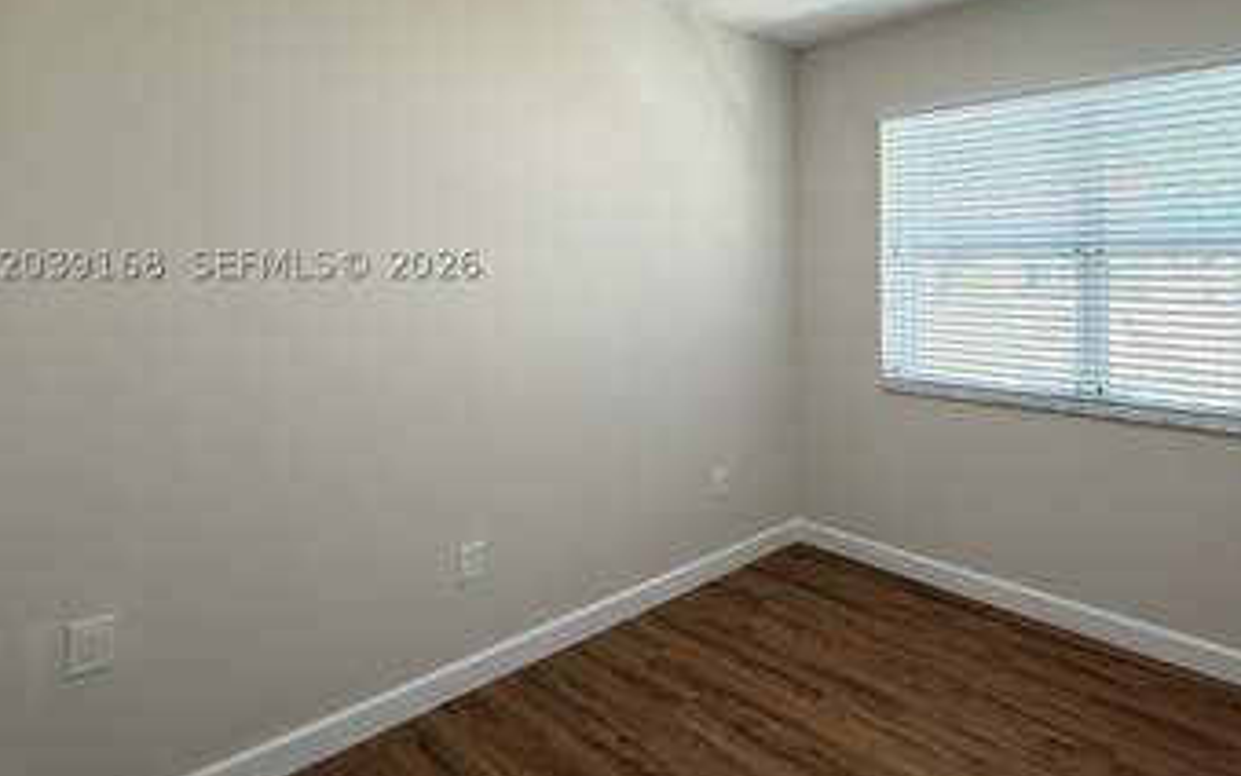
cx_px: 816
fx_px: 710
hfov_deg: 79.8
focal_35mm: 21
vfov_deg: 56.2
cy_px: 264
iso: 160
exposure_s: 1/120
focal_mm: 2.22
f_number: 2.2
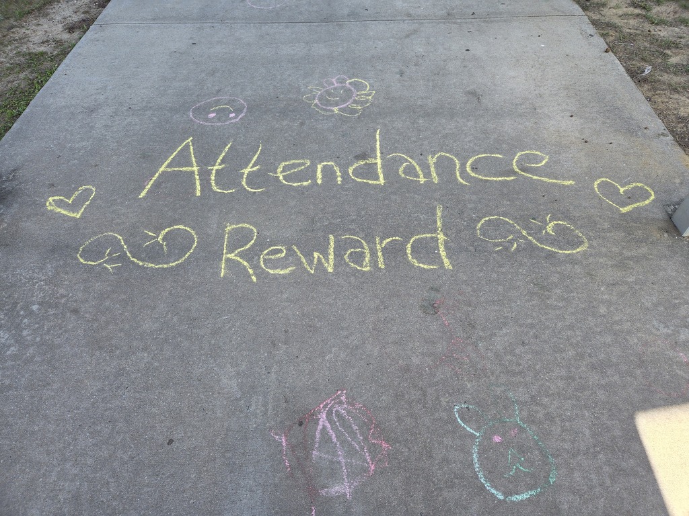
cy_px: 258
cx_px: 344
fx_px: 458
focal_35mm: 23
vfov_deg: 58.9
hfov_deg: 73.9
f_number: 1.8
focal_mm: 5.4
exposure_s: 1/180
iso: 40
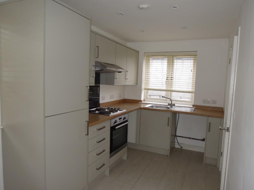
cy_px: 95
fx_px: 176
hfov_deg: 71.6
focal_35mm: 24
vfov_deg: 56.8
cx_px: 127
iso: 160
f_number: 2.8
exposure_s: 1/320
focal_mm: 4.3
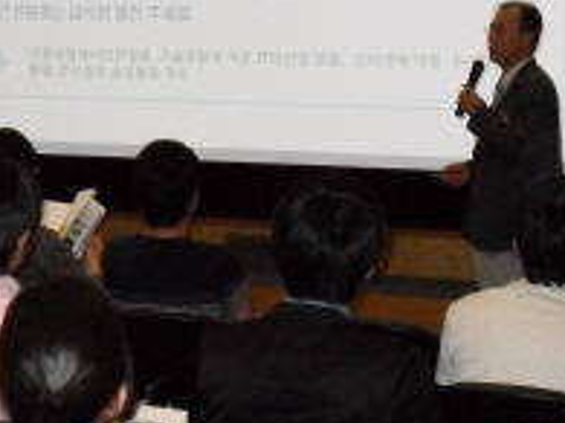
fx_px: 2088
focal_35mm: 128
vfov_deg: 11.6
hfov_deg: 15.4
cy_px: 242
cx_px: 188
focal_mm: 9
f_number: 4.3
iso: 640
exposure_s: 1/90
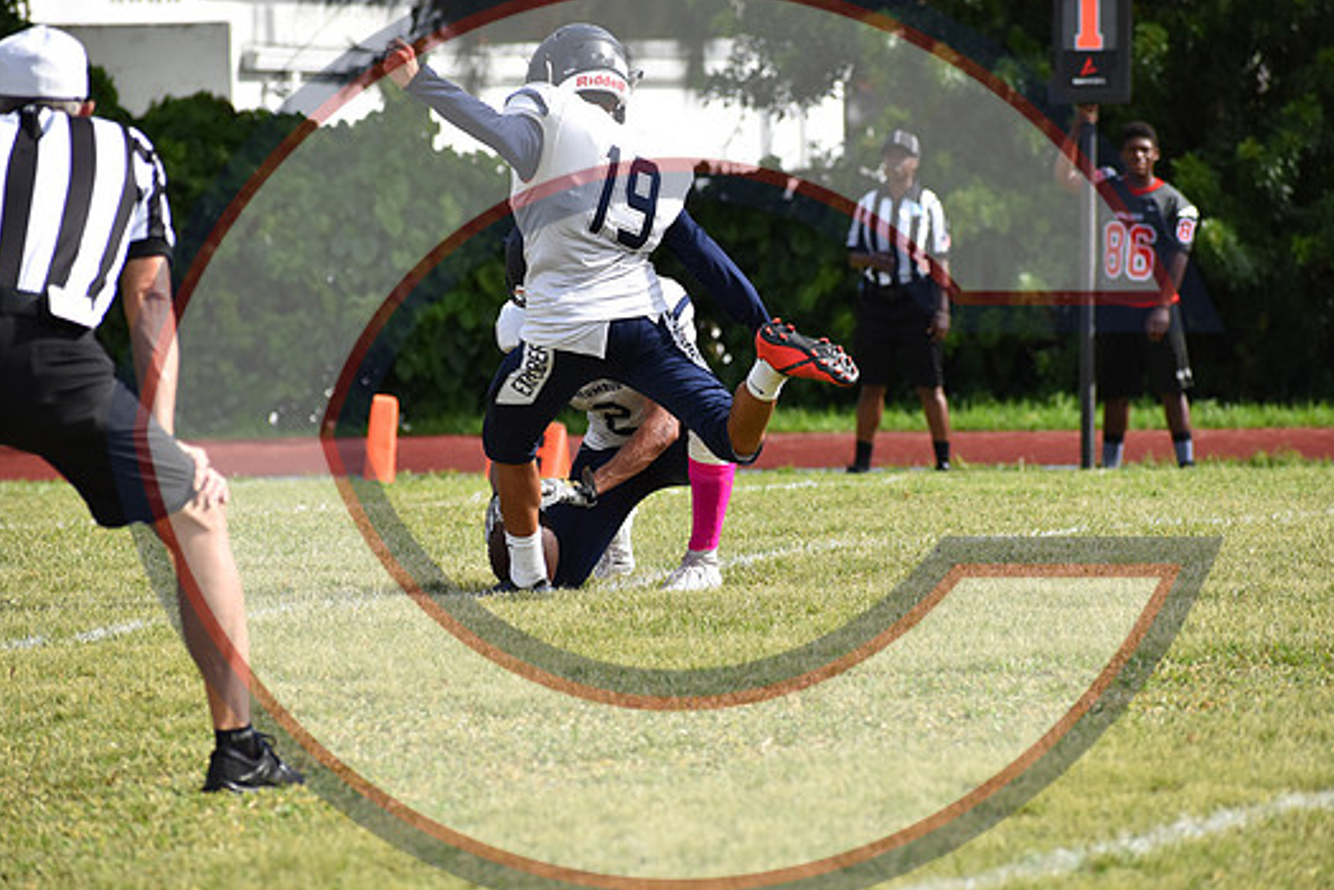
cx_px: 666
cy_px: 434
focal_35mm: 315
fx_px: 11672
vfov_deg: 4.4
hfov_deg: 6.5
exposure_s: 1/1600
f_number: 7.1
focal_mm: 190
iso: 400
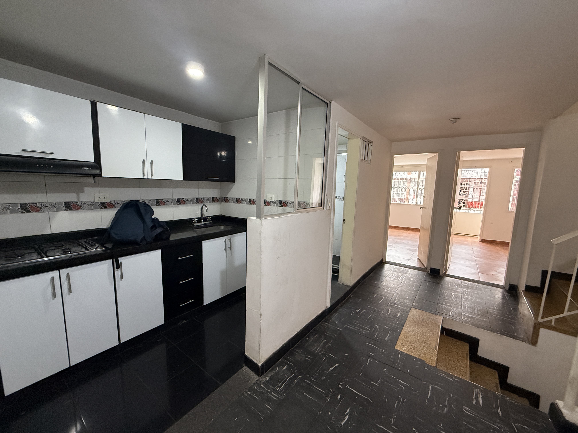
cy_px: 216
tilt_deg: -7.2
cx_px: 289
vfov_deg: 85.7
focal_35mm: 14
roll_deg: -1.4
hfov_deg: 102.1
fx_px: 234
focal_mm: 2.22
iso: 640
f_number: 2.2
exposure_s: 1/120
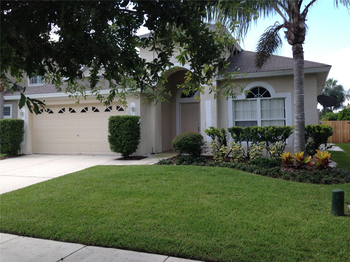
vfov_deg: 42.9
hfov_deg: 55.4
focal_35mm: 33
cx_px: 175
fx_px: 334
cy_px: 131
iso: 50
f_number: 2.4
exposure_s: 1/417
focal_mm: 4.13
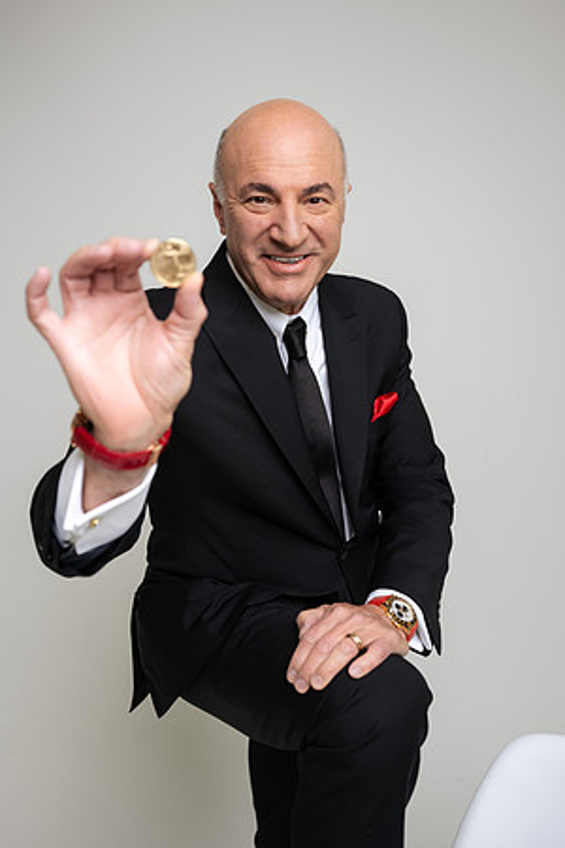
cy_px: 424
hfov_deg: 37.9
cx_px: 282
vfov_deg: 54.4
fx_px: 824
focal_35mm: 35
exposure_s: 1/125
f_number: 4
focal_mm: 35
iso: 400
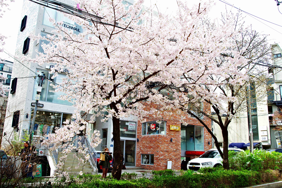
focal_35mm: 33
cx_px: 141
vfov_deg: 40.0
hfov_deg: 57.2
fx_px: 258
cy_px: 94
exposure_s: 1/80
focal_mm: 33
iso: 100
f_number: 8
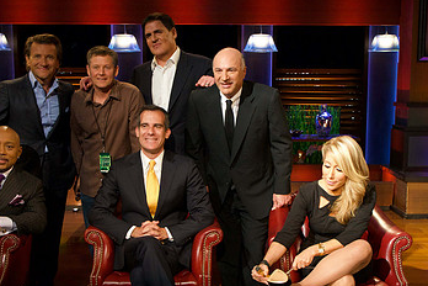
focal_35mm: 50
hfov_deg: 39.6
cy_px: 165
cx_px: 215
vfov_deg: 27.0
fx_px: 594
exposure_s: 1/160
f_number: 4
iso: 5000
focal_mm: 30
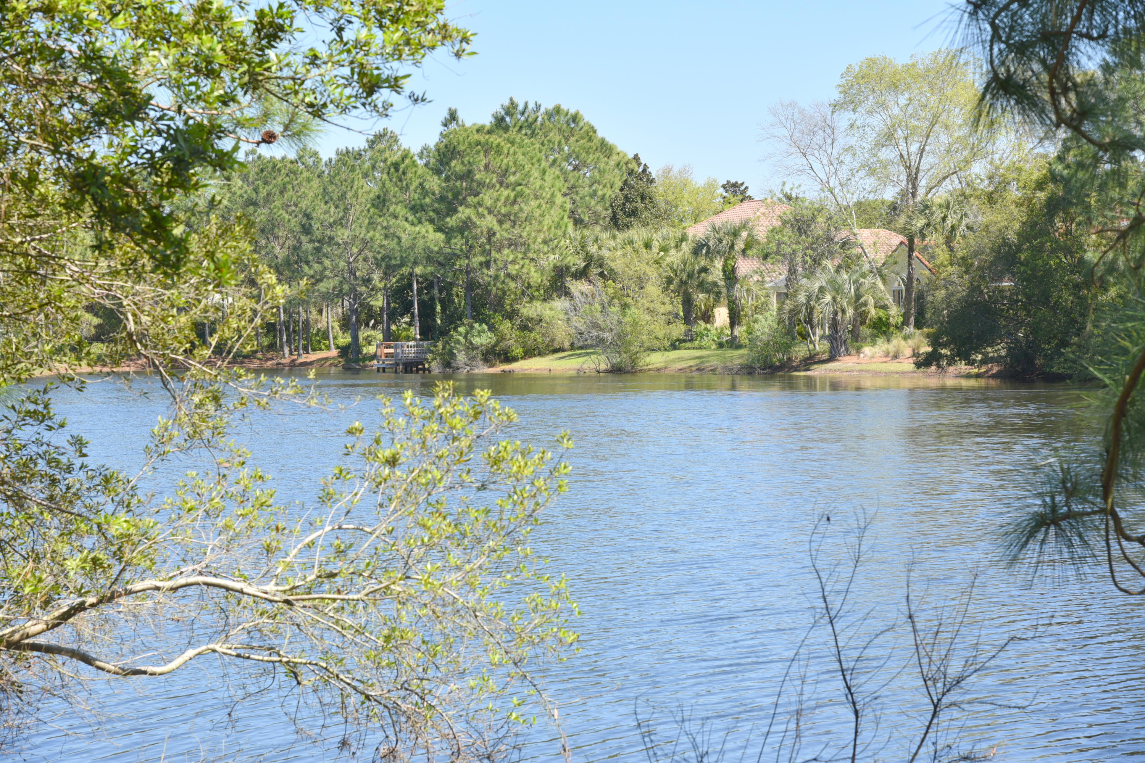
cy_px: 382
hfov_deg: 26.0
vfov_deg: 17.5
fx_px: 2481
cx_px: 572
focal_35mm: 78
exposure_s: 1/320
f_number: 9
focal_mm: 78
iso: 200
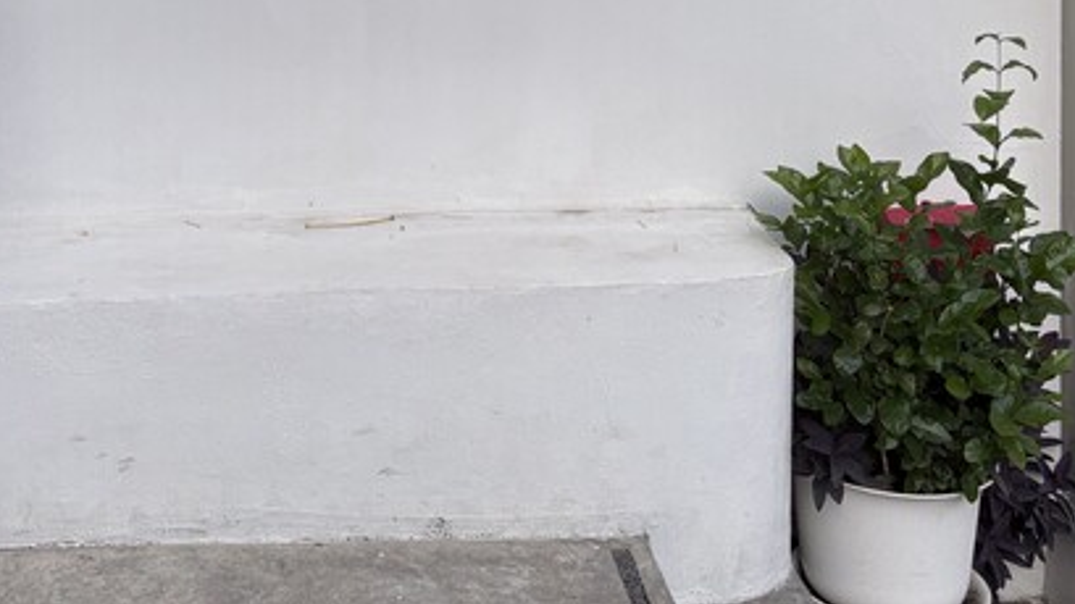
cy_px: -93
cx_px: 363
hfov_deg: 38.1
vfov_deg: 20.9
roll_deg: +1.4
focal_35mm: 54
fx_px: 1539
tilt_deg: -4.2
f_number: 1.6
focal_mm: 5.96
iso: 32
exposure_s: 1/153
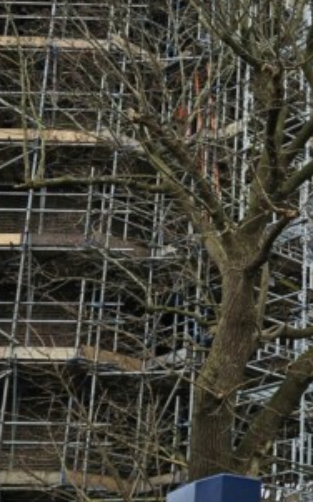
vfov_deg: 25.5
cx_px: 336
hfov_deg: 15.7
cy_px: 230
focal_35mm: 81
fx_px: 1106
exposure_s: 1/243
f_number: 1.8
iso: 25
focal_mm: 5.4
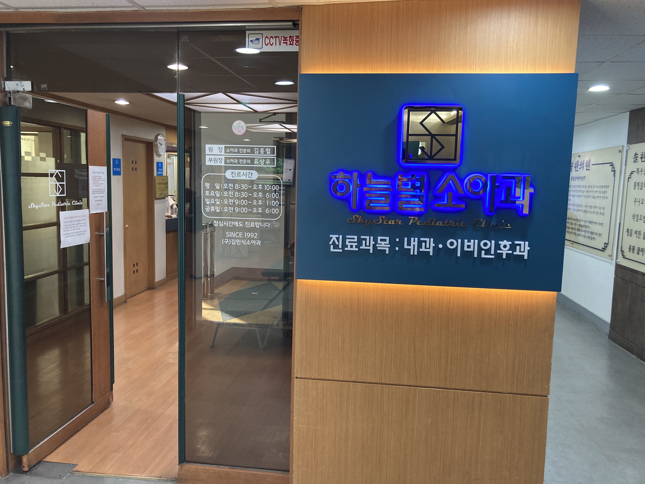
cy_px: 242
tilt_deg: -5.0
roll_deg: -1.3
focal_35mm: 28
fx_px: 522
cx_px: 322
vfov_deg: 49.7
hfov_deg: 63.4
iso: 160
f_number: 1.8
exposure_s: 1/60
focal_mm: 3.99
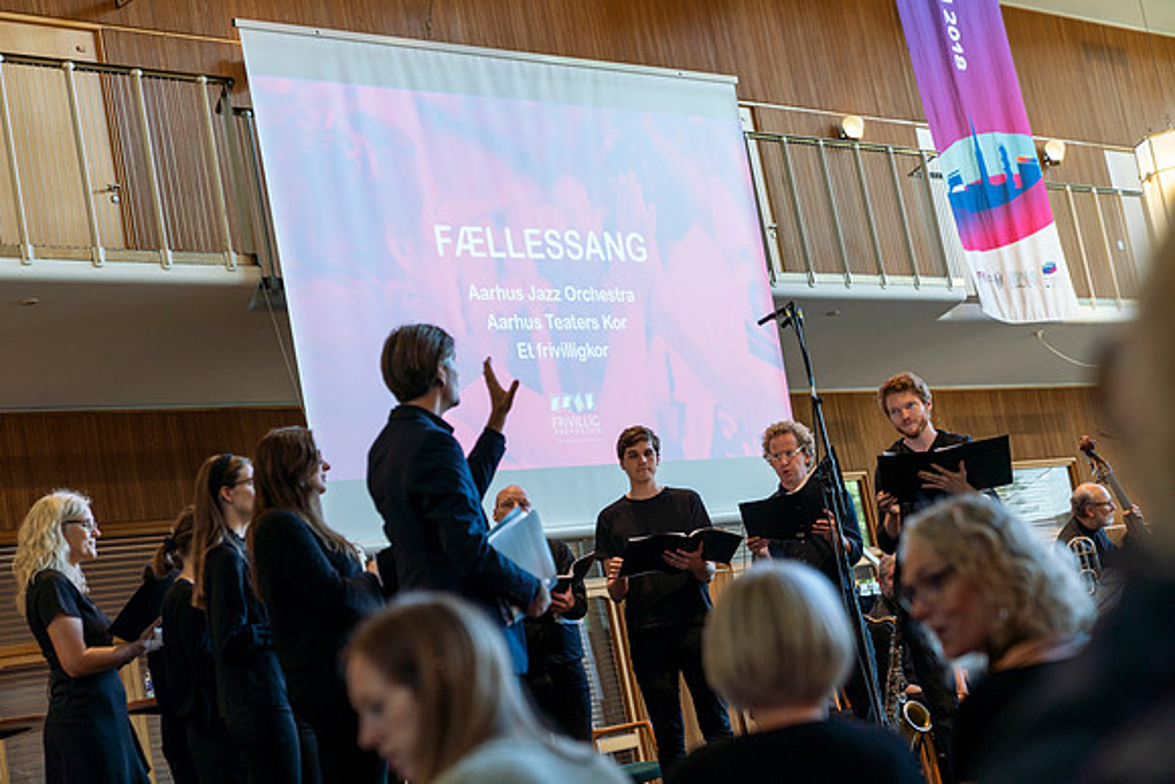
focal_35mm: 70
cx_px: 588
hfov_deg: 28.8
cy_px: 392
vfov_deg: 19.5
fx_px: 2285
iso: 250
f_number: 2.8
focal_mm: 70
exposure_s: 1/160
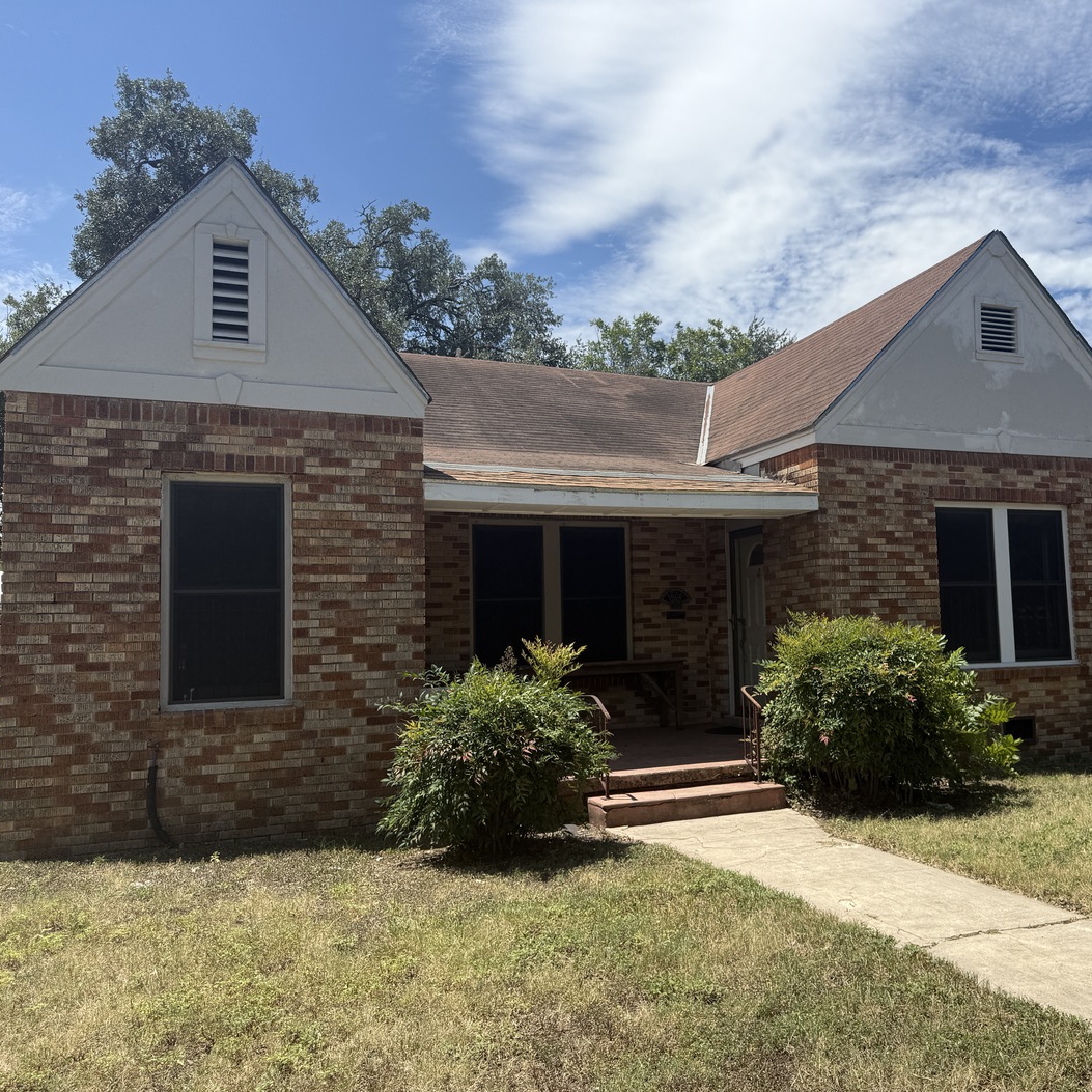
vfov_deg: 55.6
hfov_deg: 54.6
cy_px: 559
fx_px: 1035
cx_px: 721
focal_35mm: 29
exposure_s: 1/4673
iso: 80
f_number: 1.78
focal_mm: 6.76
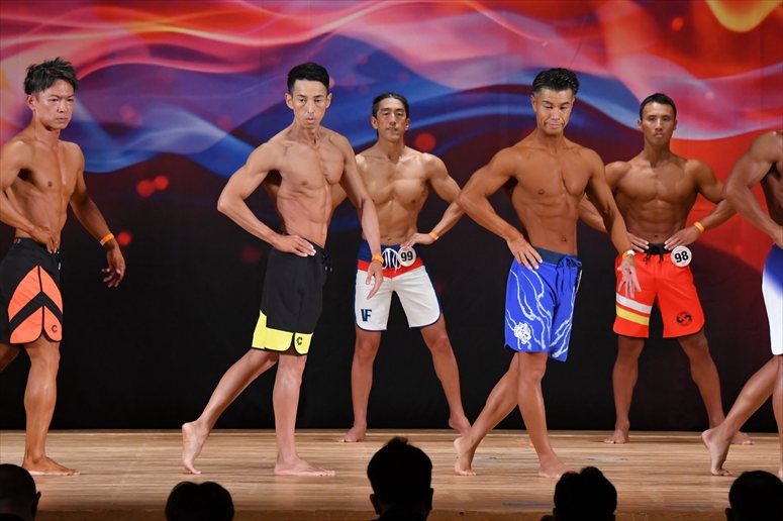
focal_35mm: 217
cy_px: 260
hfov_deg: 9.5
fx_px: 4718
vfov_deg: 6.3
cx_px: 392
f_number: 5.6
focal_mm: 145
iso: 3200
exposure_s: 1/400
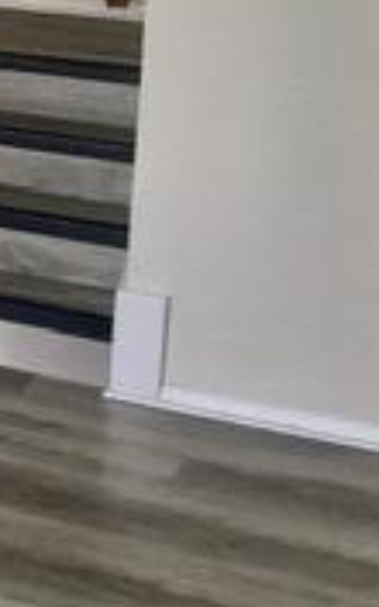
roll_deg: -0.3
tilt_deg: -4.9
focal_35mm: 112
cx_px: -648
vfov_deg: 17.8
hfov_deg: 9.7
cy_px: -90
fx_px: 1851
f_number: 2.2
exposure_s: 1/33
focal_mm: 4.15
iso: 25
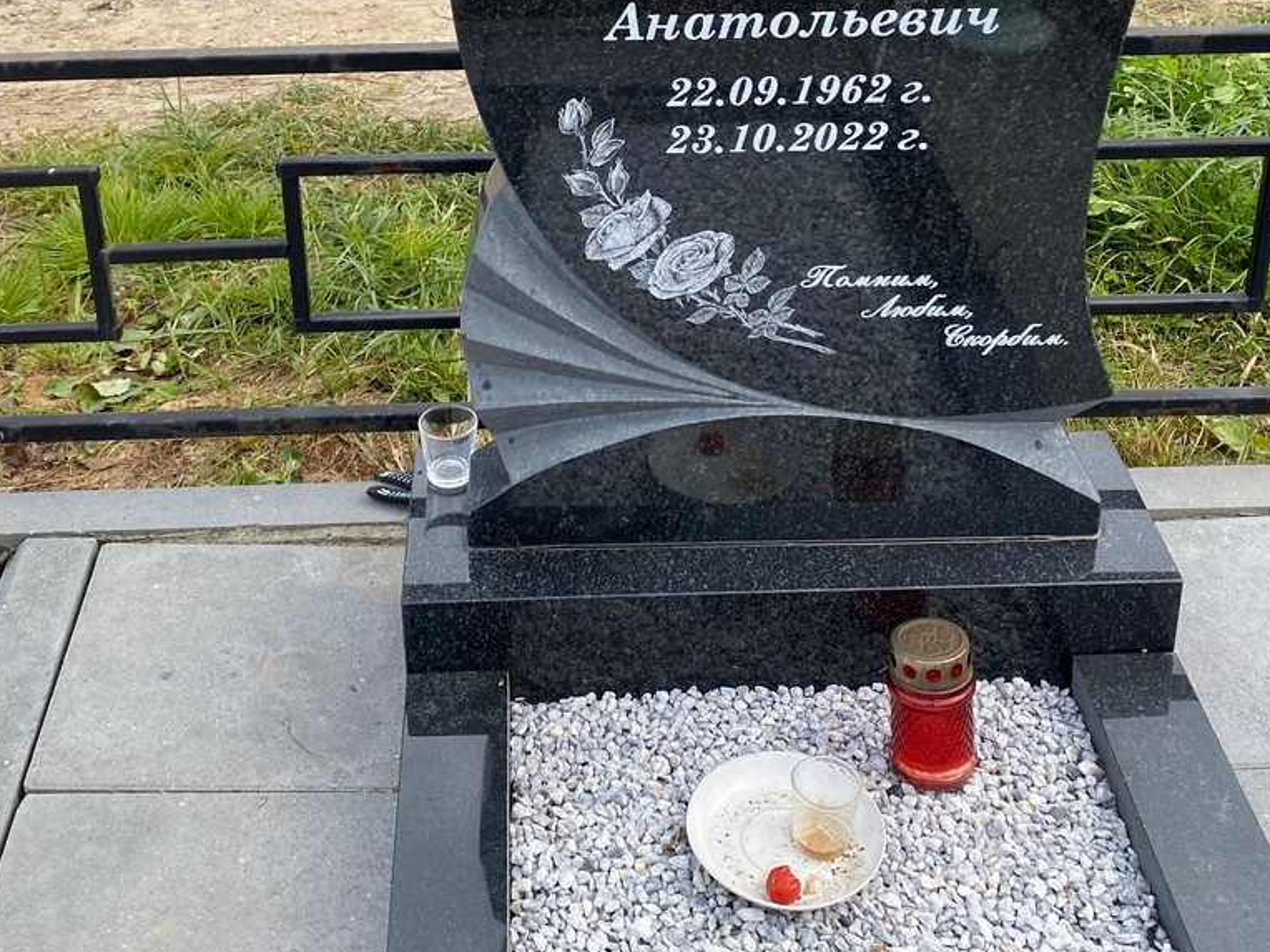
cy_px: 76
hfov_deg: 38.8
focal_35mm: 49
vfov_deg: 28.4
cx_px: 549
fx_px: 1798
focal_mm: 4.25
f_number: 1.8
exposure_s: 1/571
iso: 32
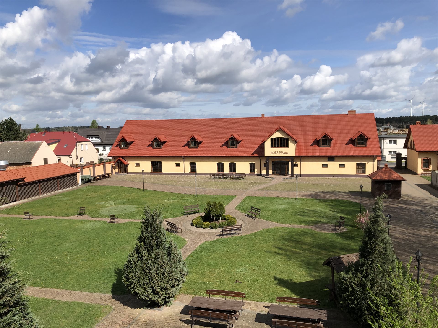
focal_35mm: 28
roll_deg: +1.6
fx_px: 354
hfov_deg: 63.4
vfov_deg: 49.7
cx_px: 219
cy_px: 164
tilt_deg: -5.9
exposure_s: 1/2525
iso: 20
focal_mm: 4
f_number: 1.8
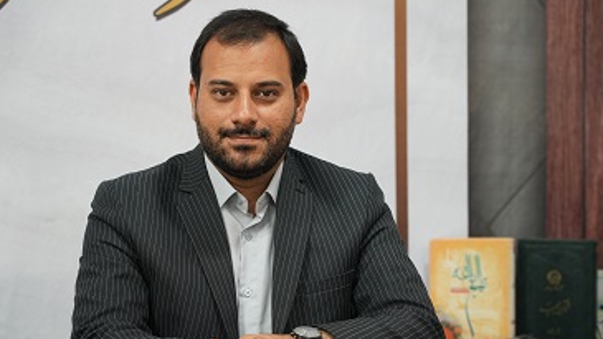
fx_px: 1614
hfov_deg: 21.2
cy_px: 207
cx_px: 299
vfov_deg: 12.0
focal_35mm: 101
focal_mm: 88
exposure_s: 1/100
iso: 1250
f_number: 4.5
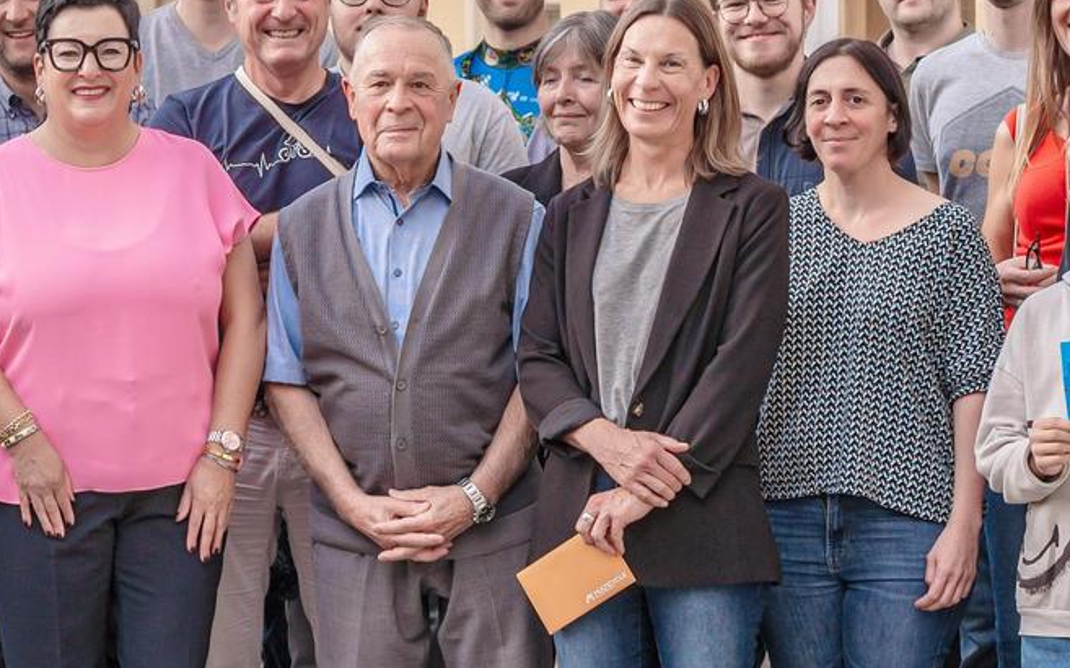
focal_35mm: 149
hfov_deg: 14.0
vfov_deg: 8.8
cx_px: 241
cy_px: 329
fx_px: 4343
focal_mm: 50
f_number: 3.5
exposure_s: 1/125
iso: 320
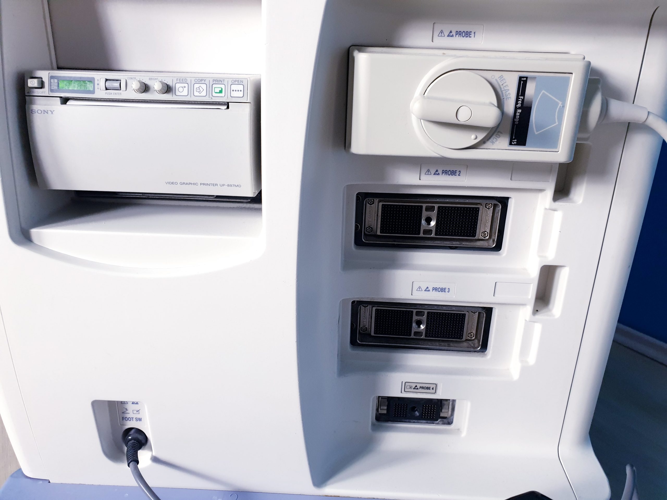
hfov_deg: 67.3
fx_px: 501
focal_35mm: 26
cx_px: 334
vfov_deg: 53.1
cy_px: 250
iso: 160
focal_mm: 4.3
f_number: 2.4
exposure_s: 1/50
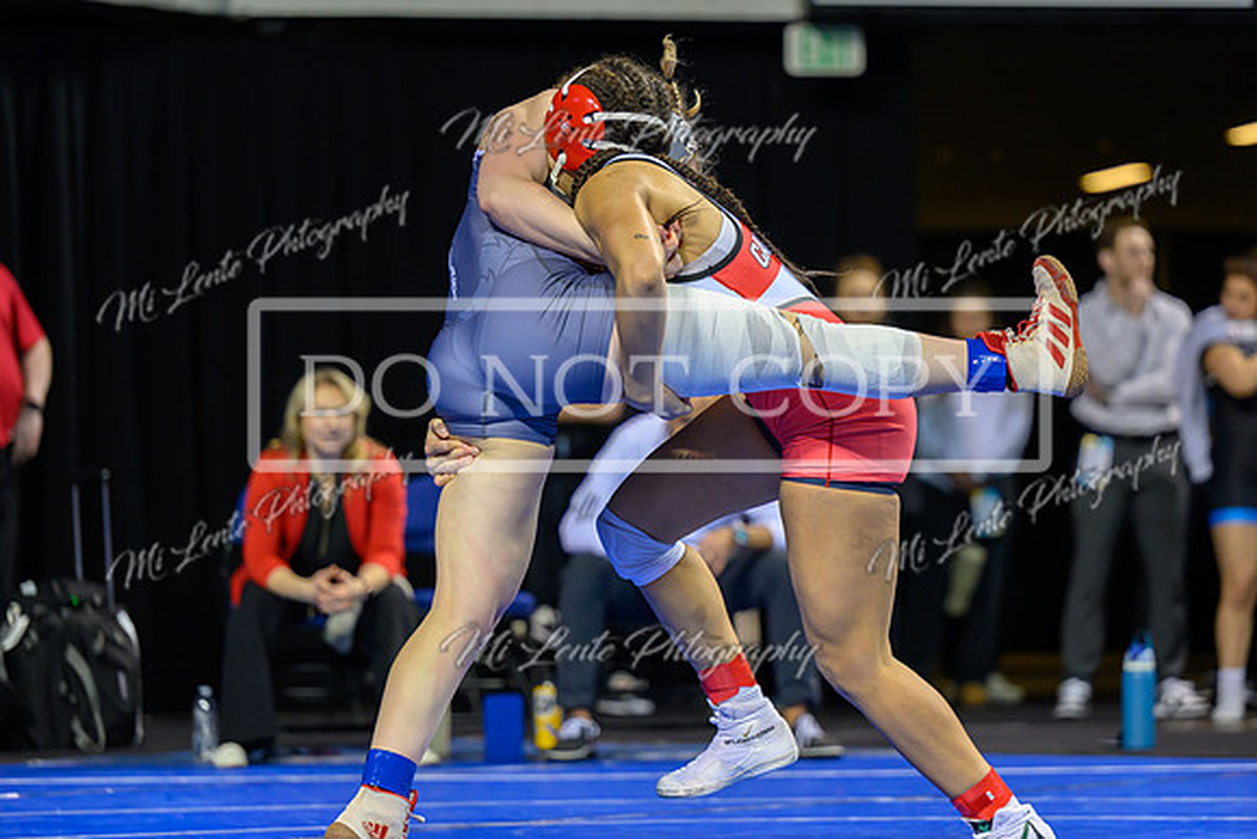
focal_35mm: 154
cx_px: 717
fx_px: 5382
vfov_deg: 8.9
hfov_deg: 13.3
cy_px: 360
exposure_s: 1/800
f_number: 2.8
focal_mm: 135
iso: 2000
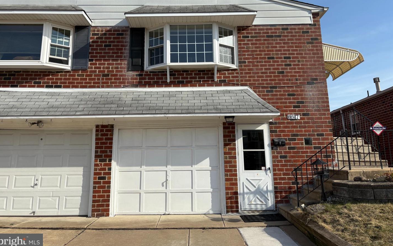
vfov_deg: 44.3
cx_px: 194
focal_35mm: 28
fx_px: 300
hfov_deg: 66.5
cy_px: 100
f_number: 1.6
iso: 50
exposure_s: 1/4065
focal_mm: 5.96
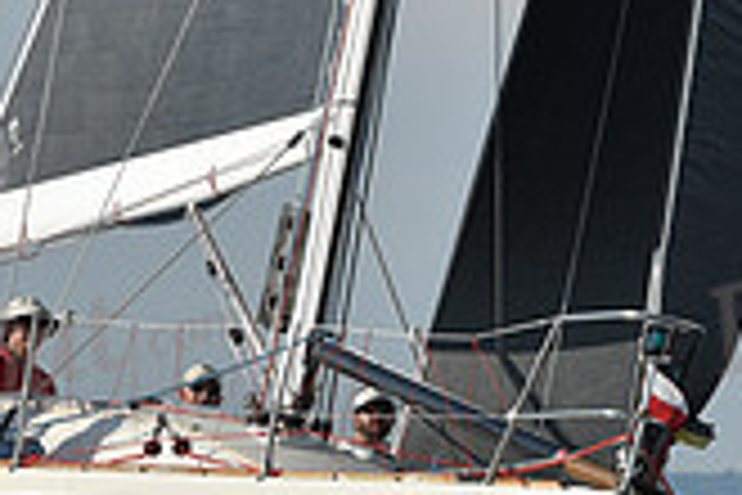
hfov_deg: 3.0
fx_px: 14097
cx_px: 481
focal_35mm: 684
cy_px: 556
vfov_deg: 2.0
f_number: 10
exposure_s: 1/1250
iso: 250
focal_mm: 195
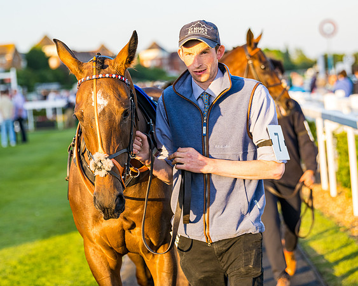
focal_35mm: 119
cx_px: 178
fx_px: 1265
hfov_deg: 16.1
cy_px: 143
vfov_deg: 12.9
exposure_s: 1/500
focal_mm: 98
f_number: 4
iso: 400
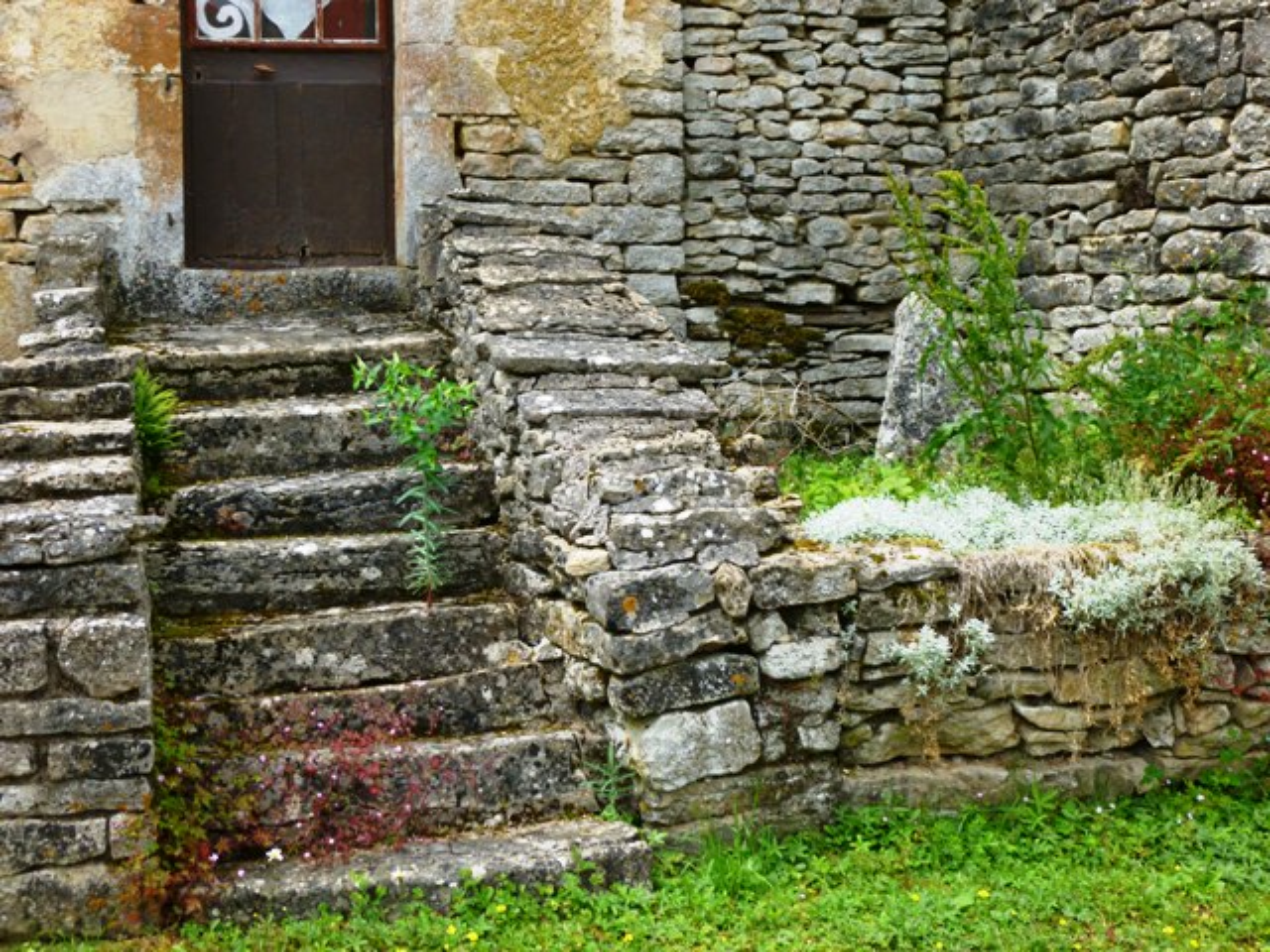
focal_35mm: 45
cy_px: 476
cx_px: 635
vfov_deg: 32.2
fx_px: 1651
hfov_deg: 42.1
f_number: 3.9
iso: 100
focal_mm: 8
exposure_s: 1/320
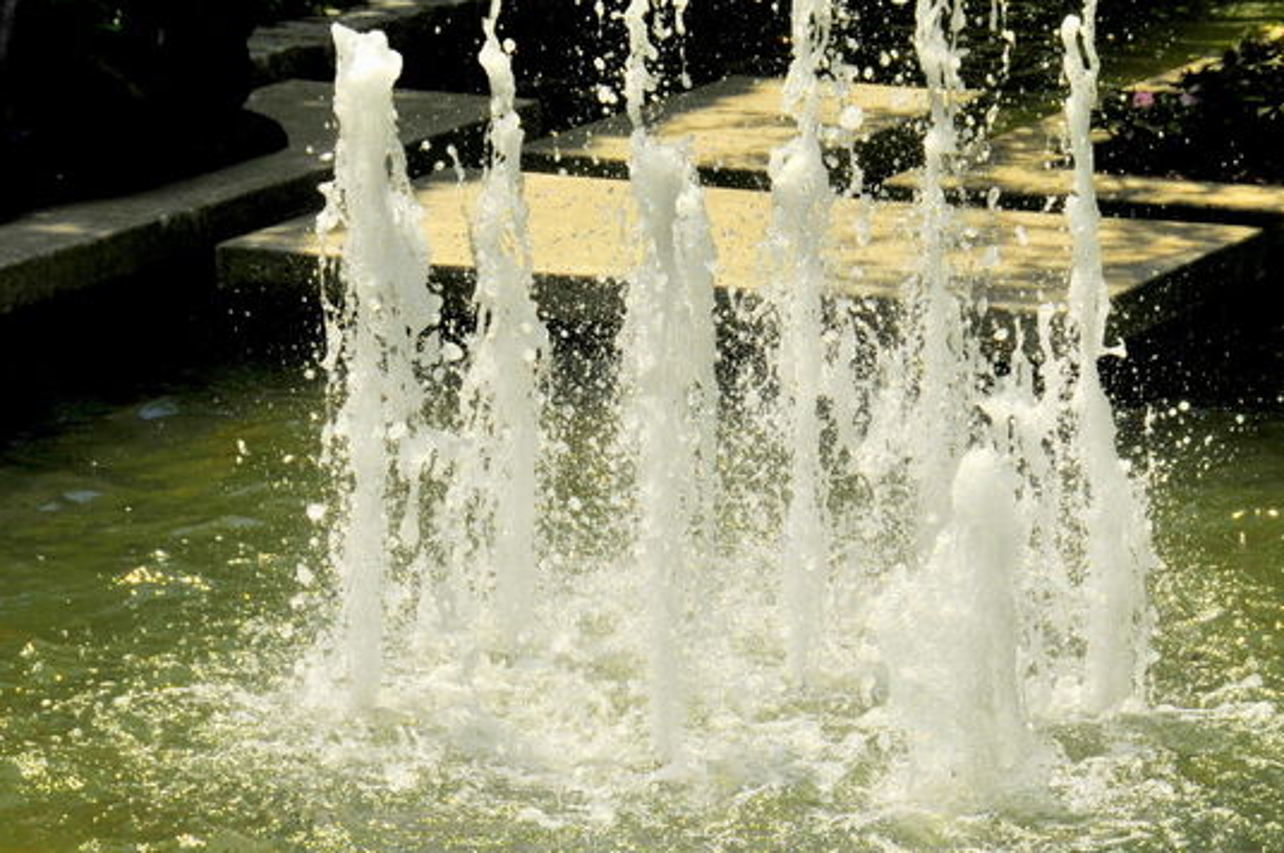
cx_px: 654
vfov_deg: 7.3
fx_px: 6727
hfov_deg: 10.9
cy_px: 349
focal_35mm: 189
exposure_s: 1/1000
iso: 200
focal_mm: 75
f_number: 8
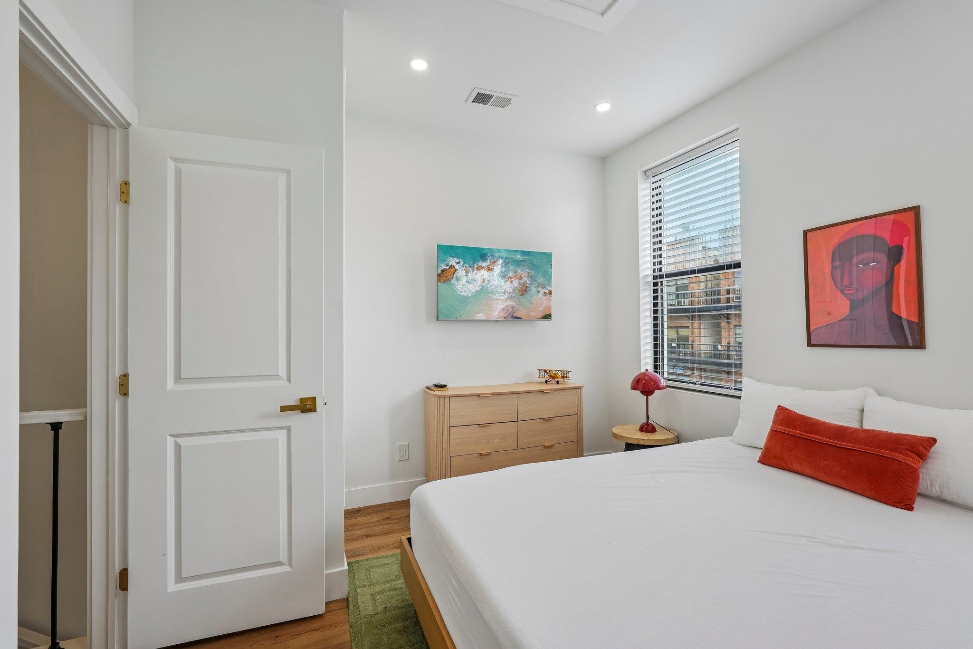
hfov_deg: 96.7
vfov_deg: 73.7
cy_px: 324
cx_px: 486
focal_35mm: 16
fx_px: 432
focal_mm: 16
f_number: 9
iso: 250
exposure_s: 1/30
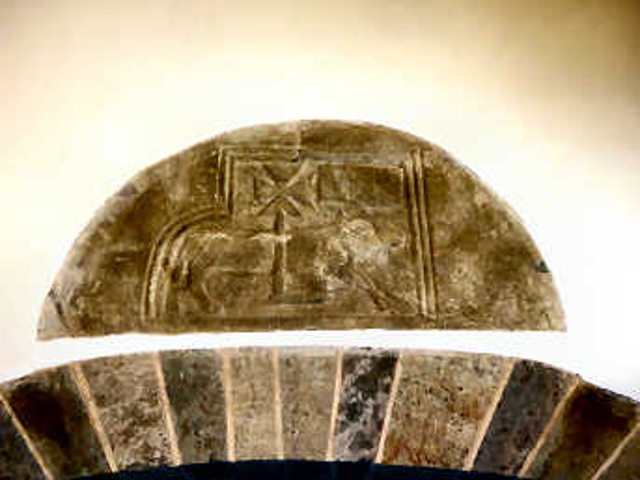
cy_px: 240
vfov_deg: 27.5
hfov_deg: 36.2
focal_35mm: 53
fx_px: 980
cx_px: 320
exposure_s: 1/60
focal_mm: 9
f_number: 4.1
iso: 800
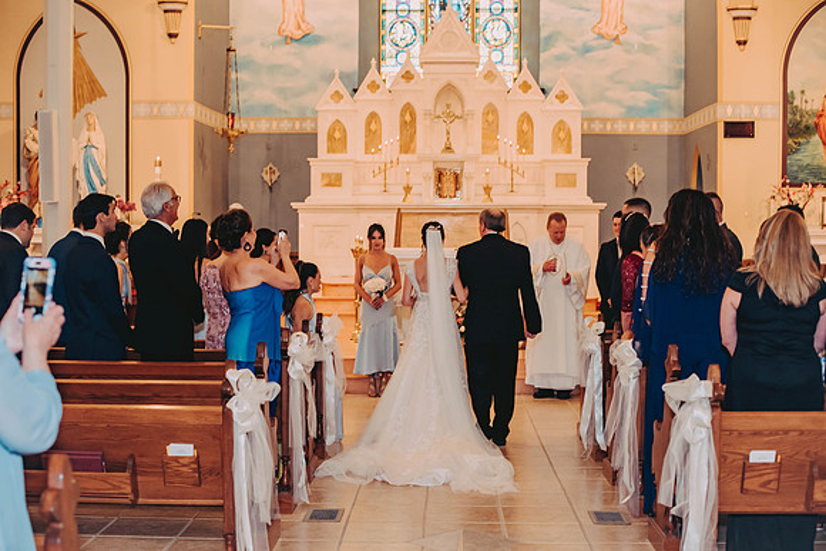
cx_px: 413
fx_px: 1147
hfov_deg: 39.6
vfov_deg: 27.0
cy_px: 276
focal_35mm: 50
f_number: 2.8
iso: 800
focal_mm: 50
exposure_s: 1/125
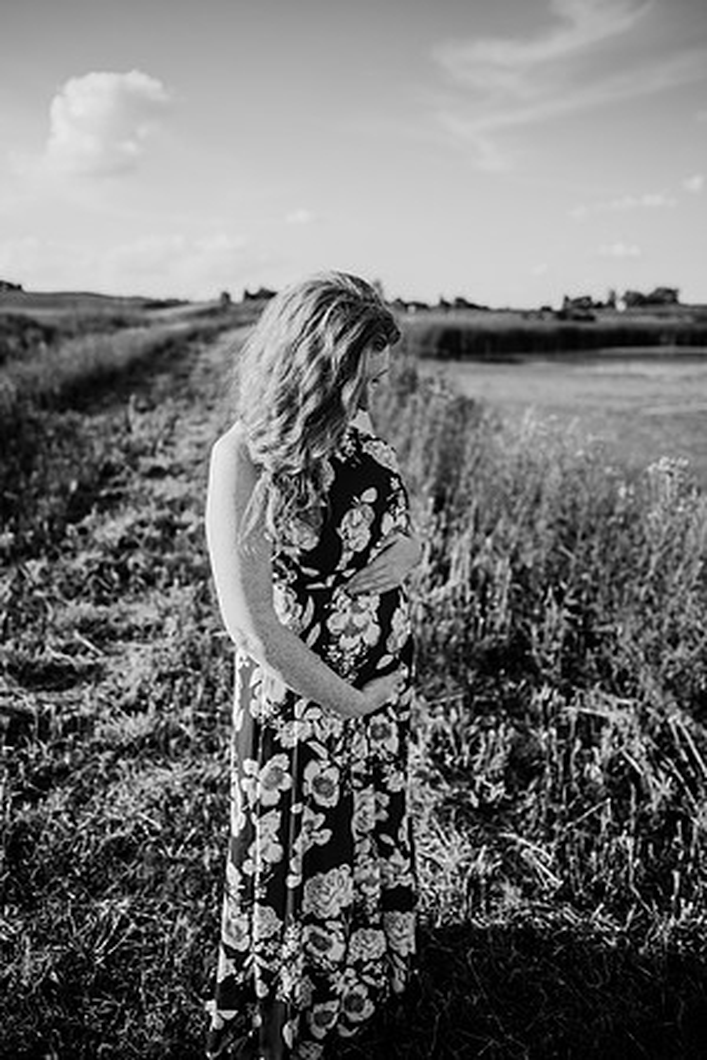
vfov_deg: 73.7
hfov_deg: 53.1
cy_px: 530
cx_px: 354
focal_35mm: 24
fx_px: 707
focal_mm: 24
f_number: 2.2
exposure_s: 1/1600
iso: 100
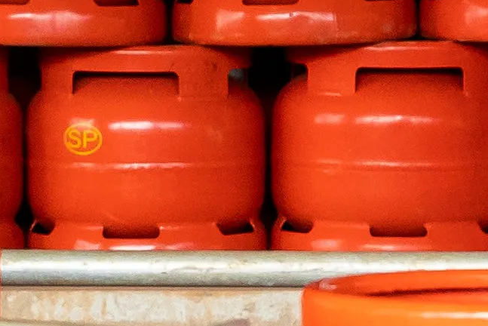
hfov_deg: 6.2
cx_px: -429
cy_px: 256
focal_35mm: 325
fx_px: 4407
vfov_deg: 4.2
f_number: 4.5
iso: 3200
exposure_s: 1/125
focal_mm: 51
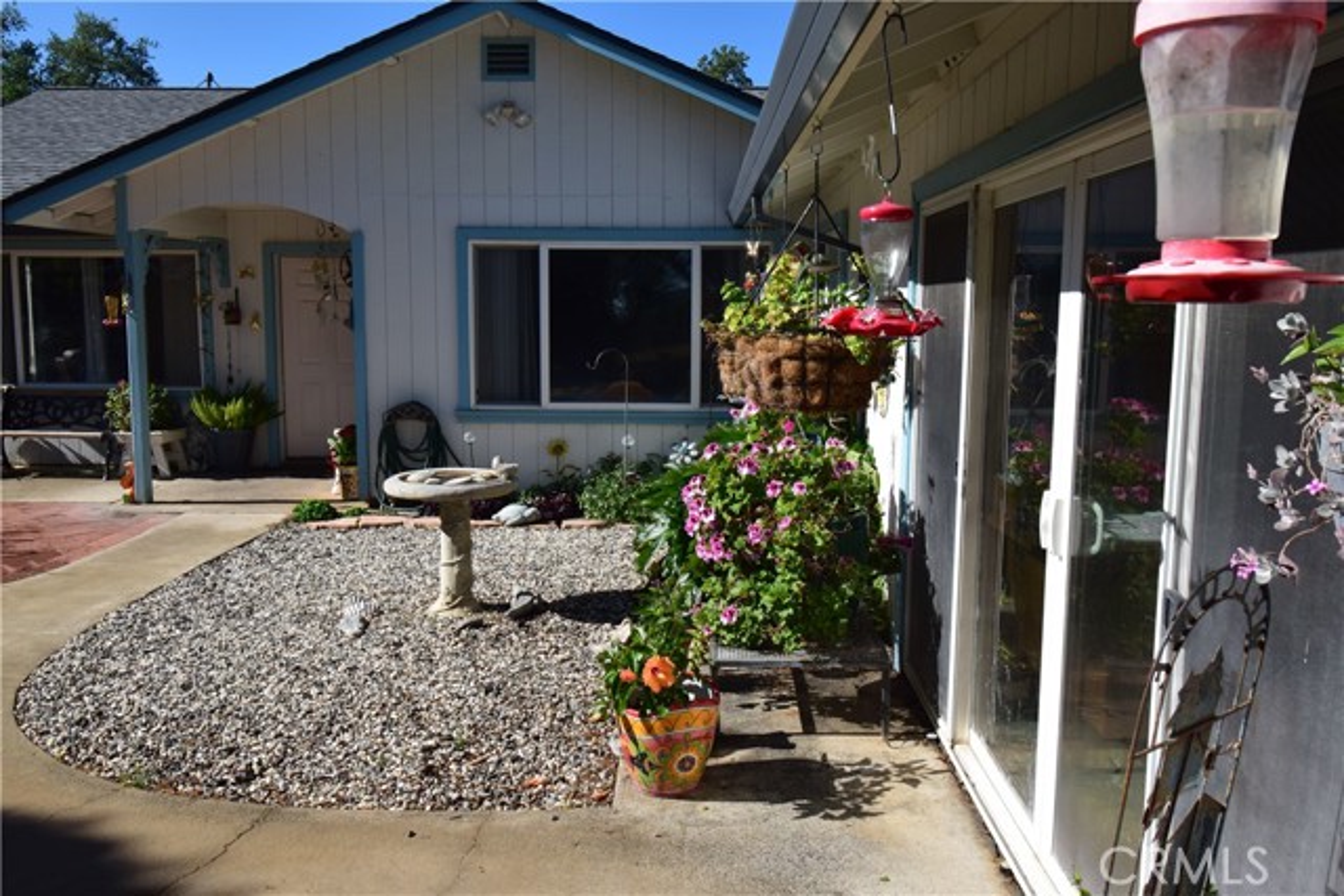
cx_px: 672
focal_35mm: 30
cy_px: 448
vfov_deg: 43.6
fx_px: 1120
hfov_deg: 61.9
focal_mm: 20
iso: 360
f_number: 11
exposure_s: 1/500
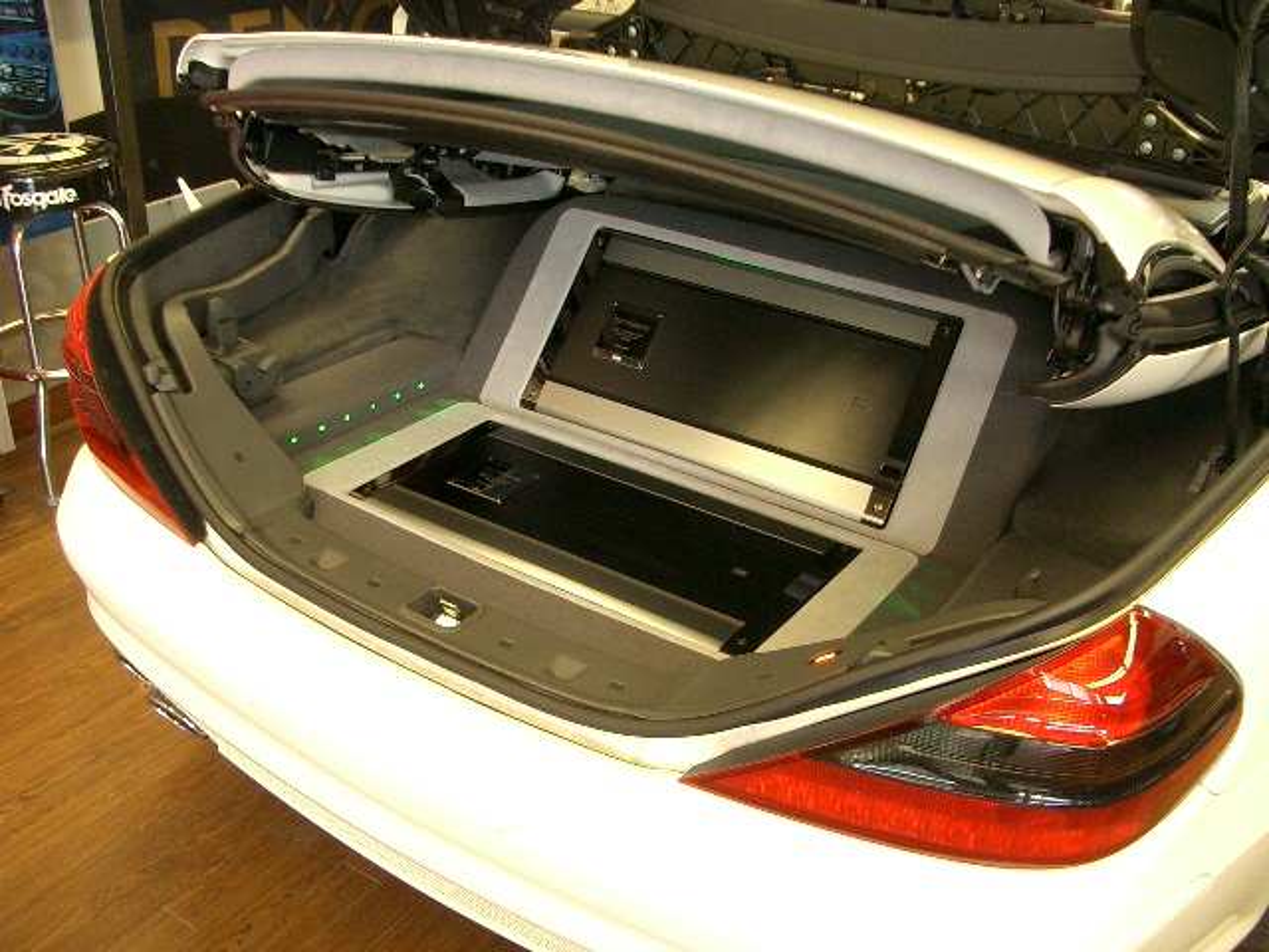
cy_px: 476
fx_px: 1283
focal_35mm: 35
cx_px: 634
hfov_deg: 52.6
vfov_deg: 40.7
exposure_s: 1/20
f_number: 2.6
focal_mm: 5.8
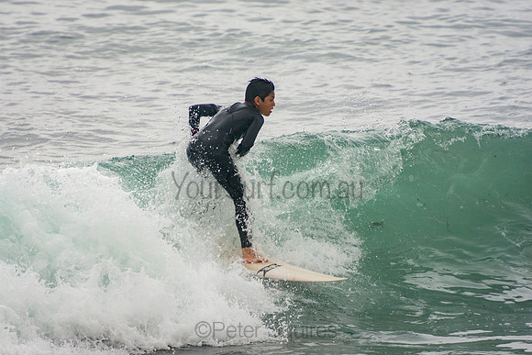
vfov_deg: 2.4
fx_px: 8425
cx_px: 266
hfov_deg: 3.6
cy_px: 178
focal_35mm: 570
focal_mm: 380
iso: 320
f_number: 5.6
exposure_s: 1/1250
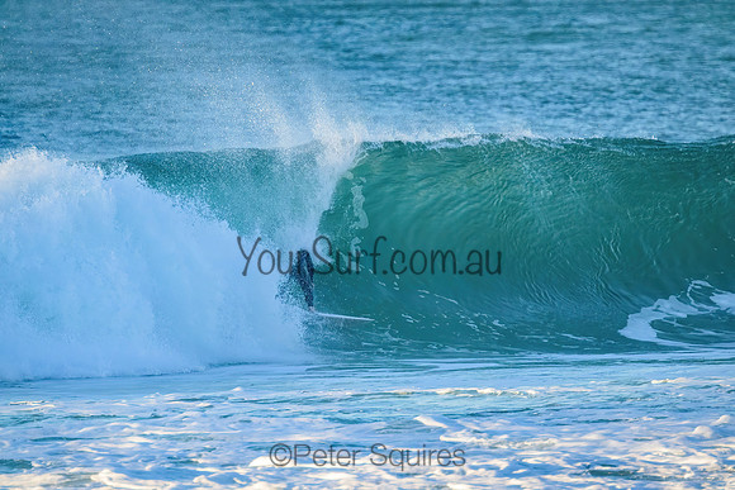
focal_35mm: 800
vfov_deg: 1.7
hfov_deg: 2.6
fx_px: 16336
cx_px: 368
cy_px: 245
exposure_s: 1/1250
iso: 4500
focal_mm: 800
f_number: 11
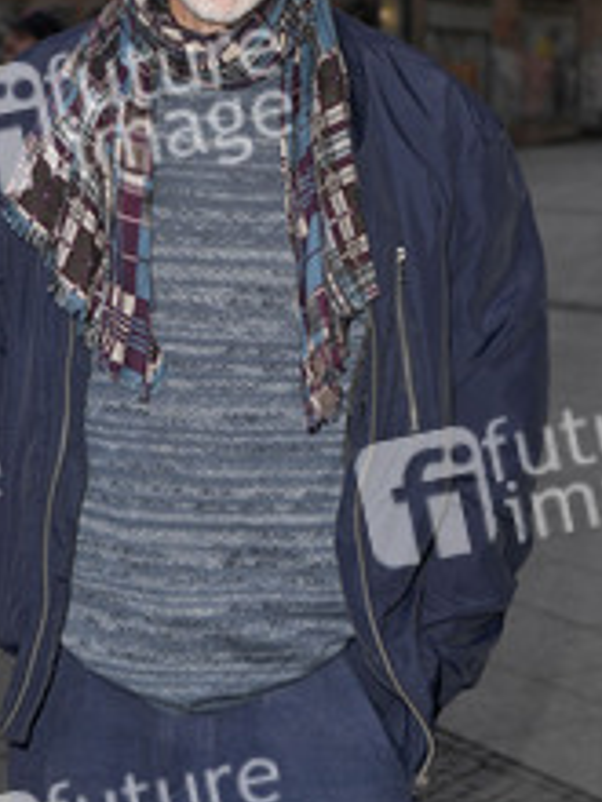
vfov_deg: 23.2
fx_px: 1948
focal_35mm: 84
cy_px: 299
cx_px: 212
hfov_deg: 17.5
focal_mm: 48
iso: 2000
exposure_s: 1/200
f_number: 5
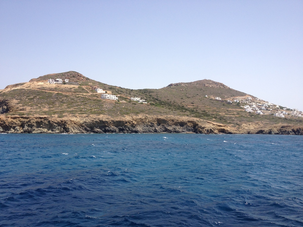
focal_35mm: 35
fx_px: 306
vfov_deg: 40.7
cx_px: 152
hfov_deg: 52.6
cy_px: 114
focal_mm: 4.28
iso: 50
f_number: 2.4
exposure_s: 1/1534
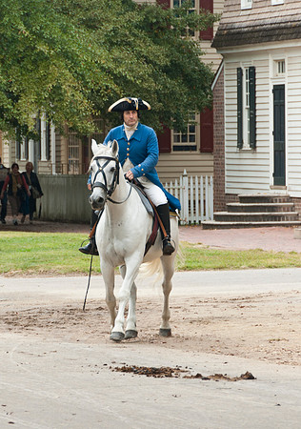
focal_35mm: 291
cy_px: 215
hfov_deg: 4.9
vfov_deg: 7.0
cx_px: 121
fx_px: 3526
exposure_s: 1/125
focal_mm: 130
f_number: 5.6
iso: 100
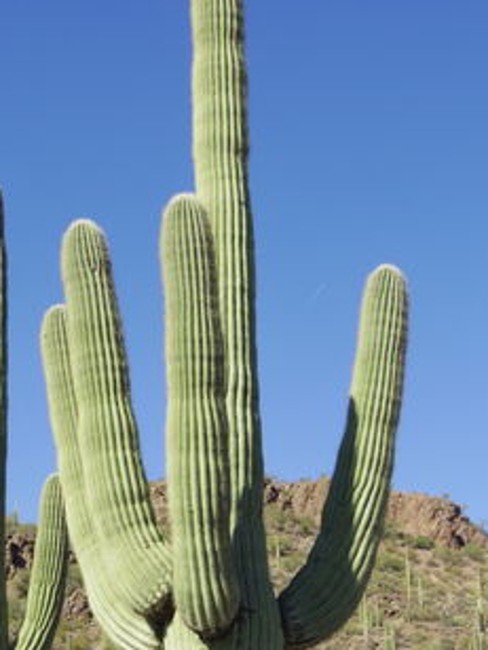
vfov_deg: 23.3
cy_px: 483
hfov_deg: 17.5
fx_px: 1560
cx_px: 46
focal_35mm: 83
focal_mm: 7.2
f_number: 4
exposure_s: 1/1000
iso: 125
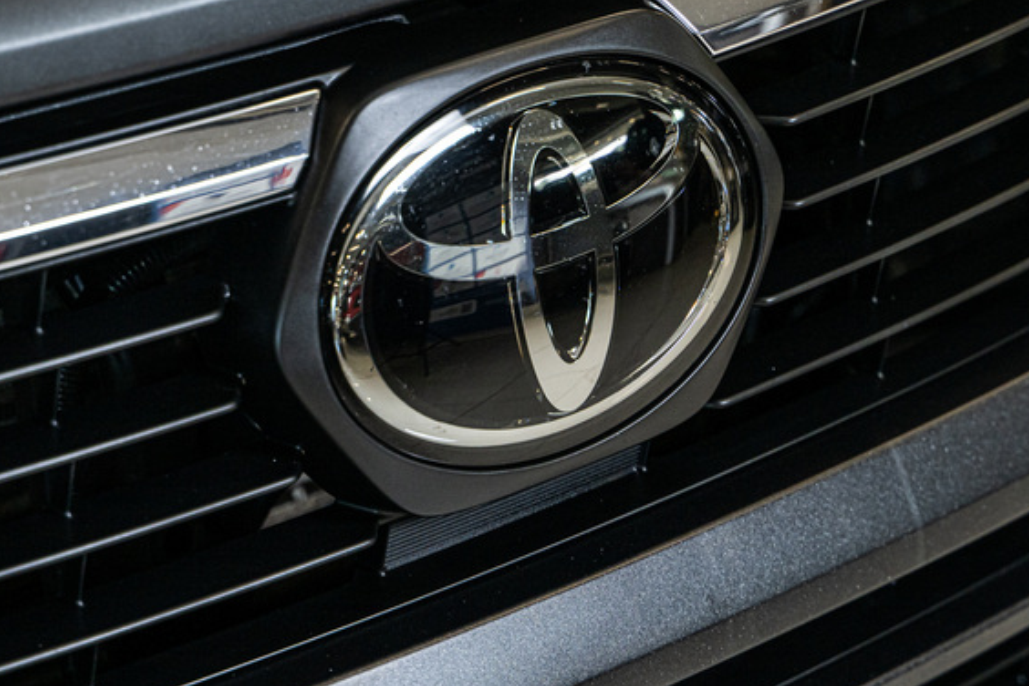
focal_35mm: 136
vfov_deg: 10.1
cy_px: 235
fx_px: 3887
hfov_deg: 15.1
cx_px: 559
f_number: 4
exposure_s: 1/160
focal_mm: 75
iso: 400
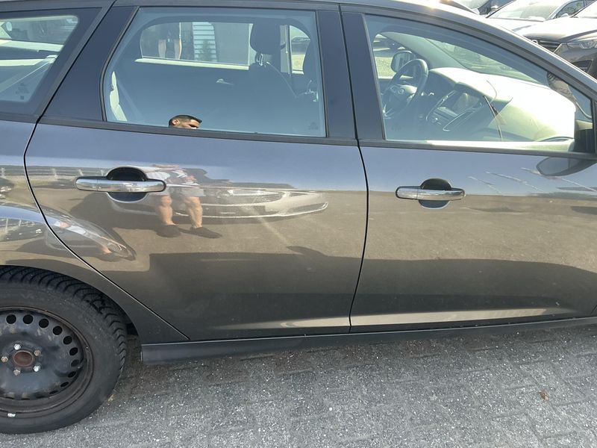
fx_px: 483
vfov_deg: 49.7
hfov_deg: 63.4
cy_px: 224
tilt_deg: -21.0
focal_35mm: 28
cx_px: 298
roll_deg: -3.8
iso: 16
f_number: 1.8
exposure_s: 1/122
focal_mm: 3
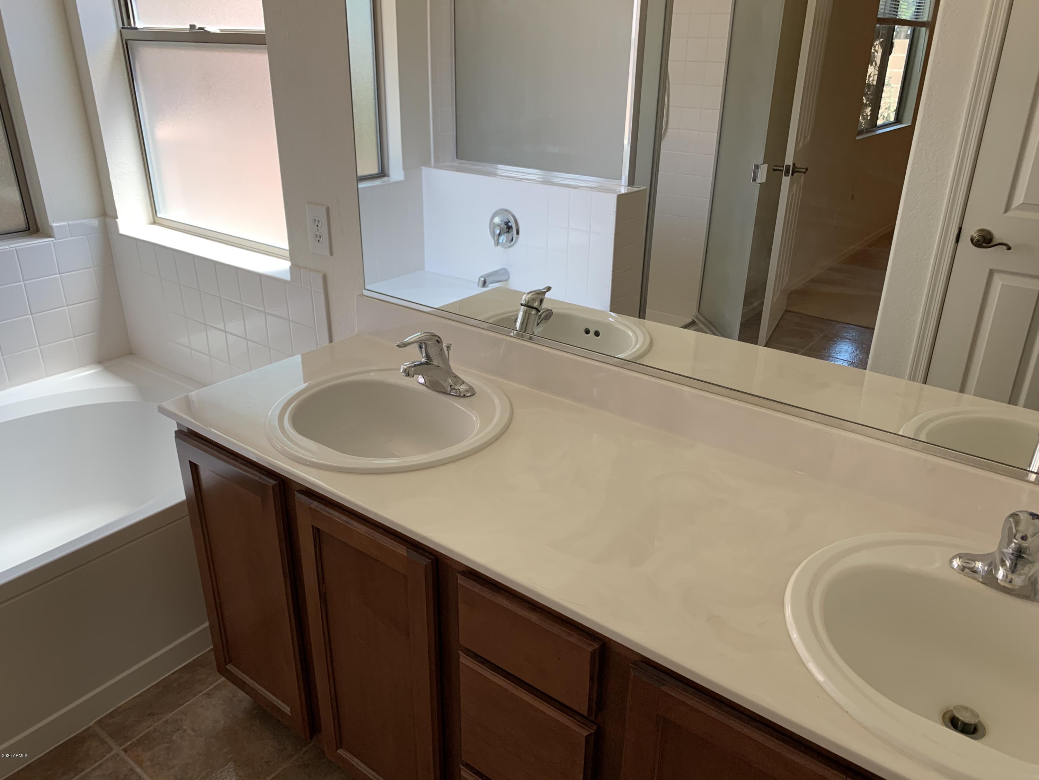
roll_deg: -0.8
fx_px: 780
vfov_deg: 53.1
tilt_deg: -22.5
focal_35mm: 26
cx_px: 520
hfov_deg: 67.3
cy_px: 390
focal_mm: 4.25
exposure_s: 1/121
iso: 64
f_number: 1.8
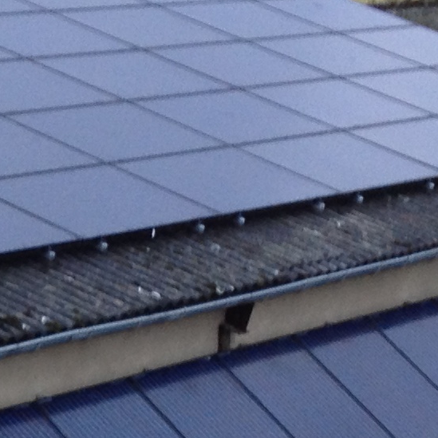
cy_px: 550
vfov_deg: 9.4
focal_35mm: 184
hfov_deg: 9.3
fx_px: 2634
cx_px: -142
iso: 50
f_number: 2.4
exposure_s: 1/30
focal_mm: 4.28
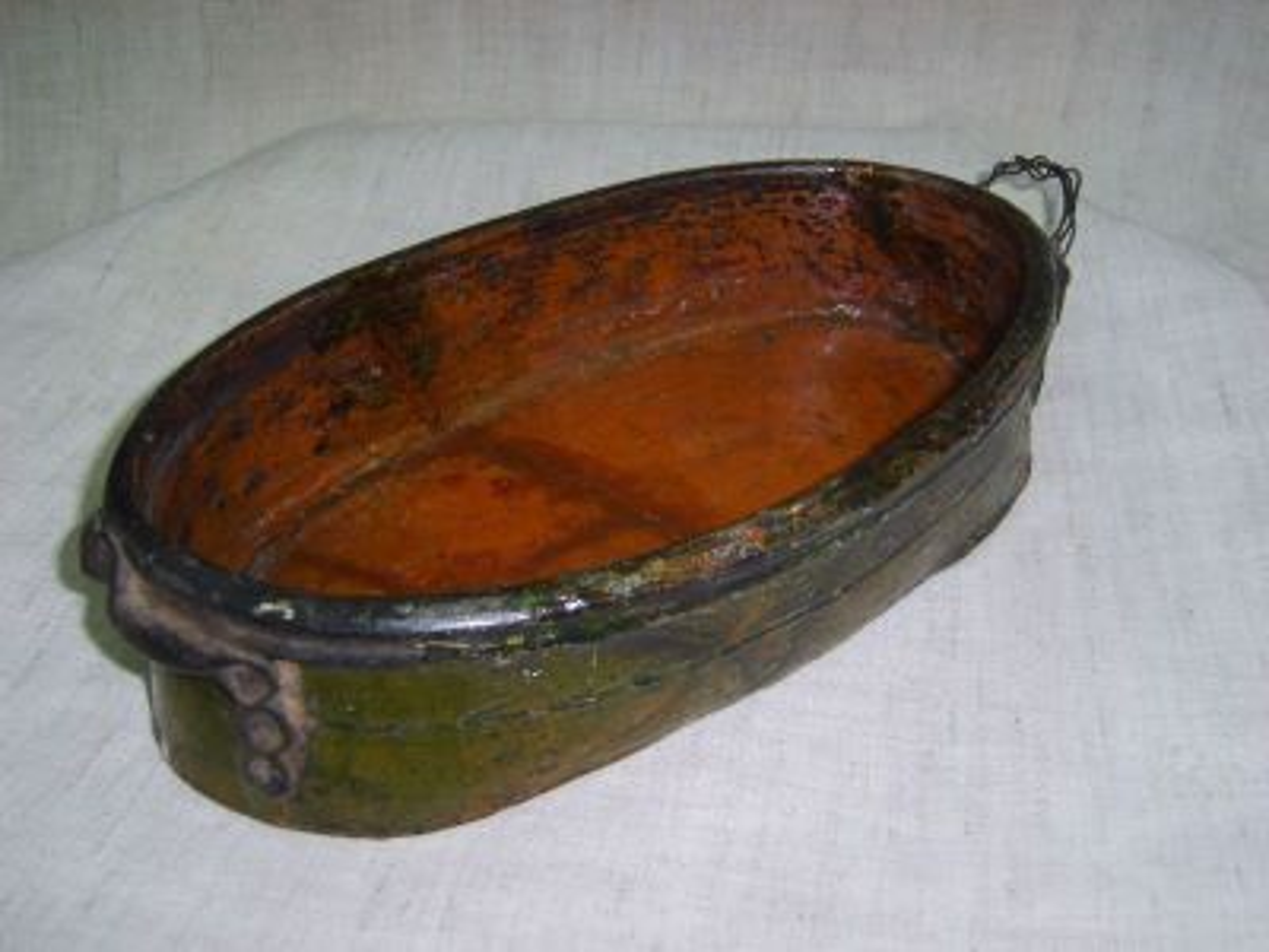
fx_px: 1393
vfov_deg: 37.7
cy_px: 476
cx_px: 634
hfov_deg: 49.0
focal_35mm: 38
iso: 50
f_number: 2.8
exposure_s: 1/30
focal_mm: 7.8
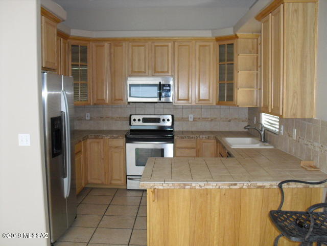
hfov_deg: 51.4
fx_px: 340
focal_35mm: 36
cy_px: 123
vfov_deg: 39.7
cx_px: 164
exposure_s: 1/60
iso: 400
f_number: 3.1
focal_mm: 6.3
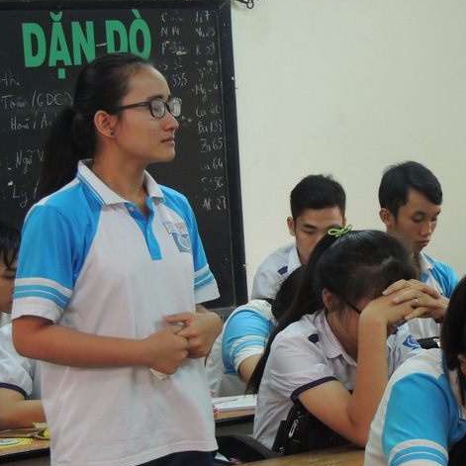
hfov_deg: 12.1
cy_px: 232
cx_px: 309
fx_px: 2193
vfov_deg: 12.1
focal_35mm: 144
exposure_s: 1/25
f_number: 4.2
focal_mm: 21.4
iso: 500
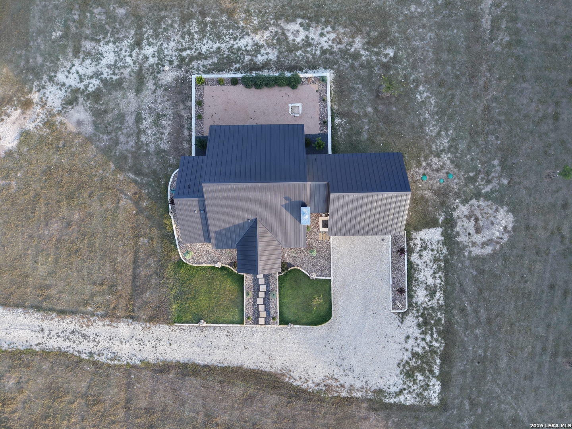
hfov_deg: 71.6
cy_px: 214
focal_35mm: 24
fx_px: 397
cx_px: 286
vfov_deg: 56.8
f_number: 1.8
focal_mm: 8.67
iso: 200
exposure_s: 1/320
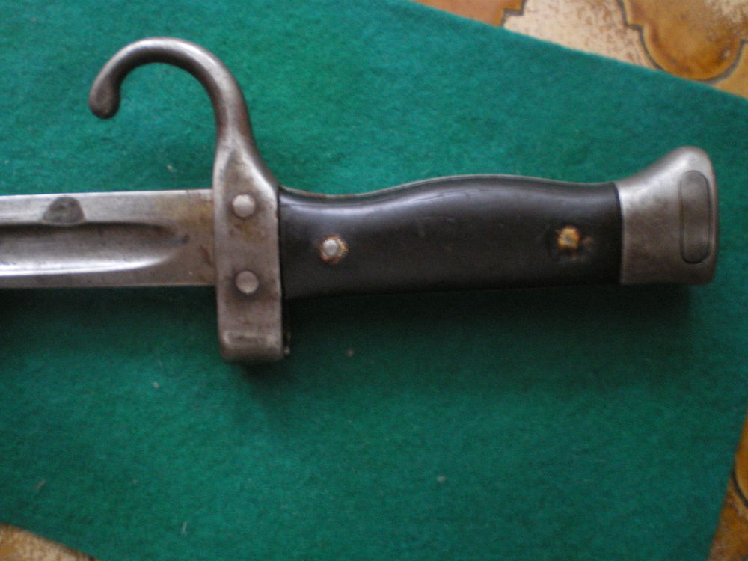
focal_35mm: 38
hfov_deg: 49.0
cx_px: 374
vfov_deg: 37.7
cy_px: 280
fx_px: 821
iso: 400
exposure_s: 1/4
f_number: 3.1
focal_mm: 6.3
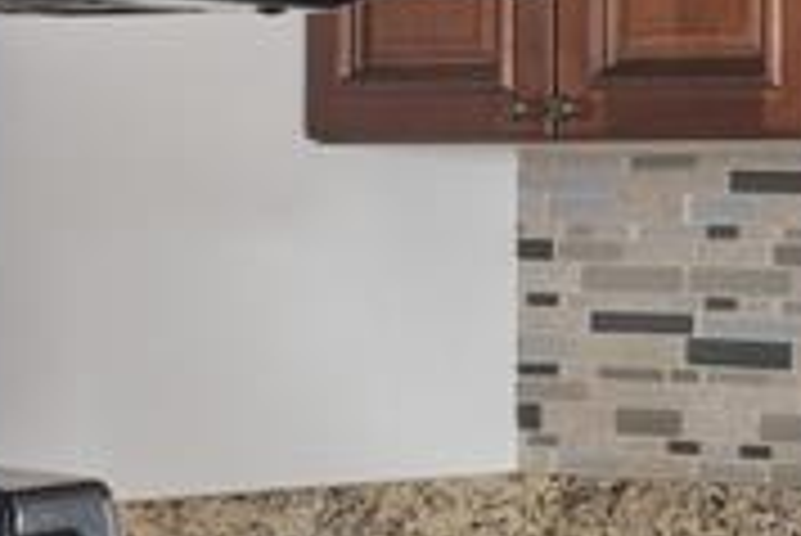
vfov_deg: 7.4
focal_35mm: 187
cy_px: 252
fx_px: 4164
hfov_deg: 10.5
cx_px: 1300
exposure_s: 8
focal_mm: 35
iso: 250
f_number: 8
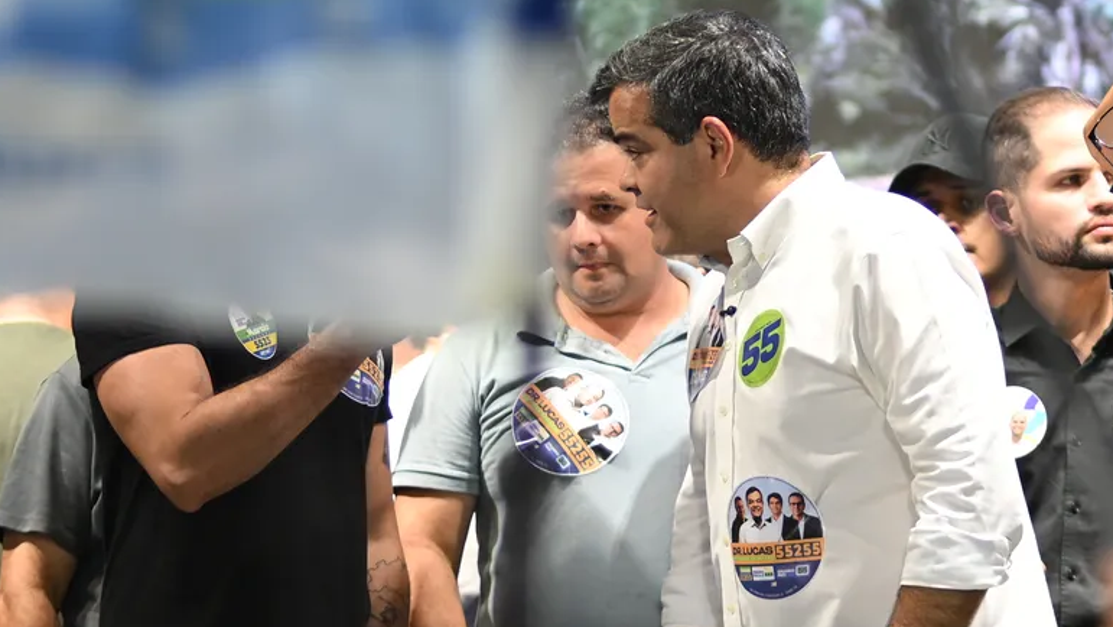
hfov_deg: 10.4
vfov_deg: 5.9
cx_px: 551
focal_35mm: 207
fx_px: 6110
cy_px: 266
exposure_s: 1/200
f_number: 1.8
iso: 400
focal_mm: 85
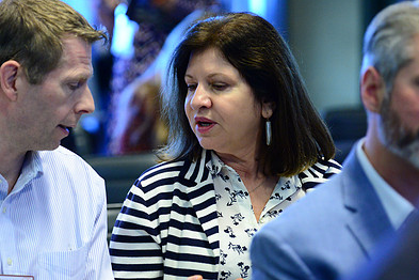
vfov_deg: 6.4
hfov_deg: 9.6
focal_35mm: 214
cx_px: 164
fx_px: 2491
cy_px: 163
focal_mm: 145
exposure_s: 1/250
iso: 4000
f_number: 2.8
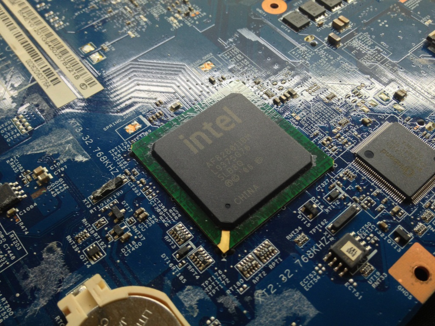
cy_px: 163
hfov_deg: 52.6
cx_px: 218
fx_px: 440
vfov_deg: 40.7
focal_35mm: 35
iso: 50
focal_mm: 4.28
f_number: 2.4
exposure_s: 1/24
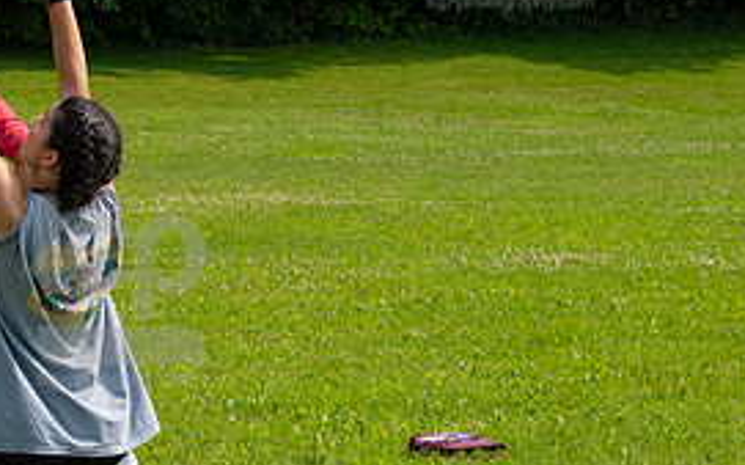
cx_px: 121
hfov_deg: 15.8
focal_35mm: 131
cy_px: 292
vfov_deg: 10.0
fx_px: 2658
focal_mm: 40
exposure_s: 1/800
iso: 200
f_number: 5.6
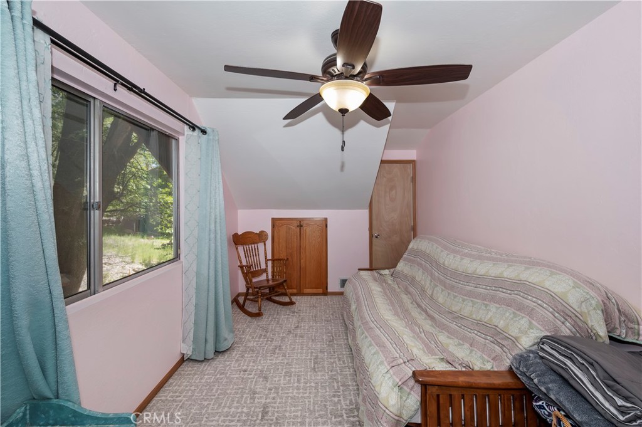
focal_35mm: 14
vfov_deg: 81.1
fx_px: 249
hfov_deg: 104.3
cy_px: 214
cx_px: 321
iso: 400
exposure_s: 1/20
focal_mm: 14
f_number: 8
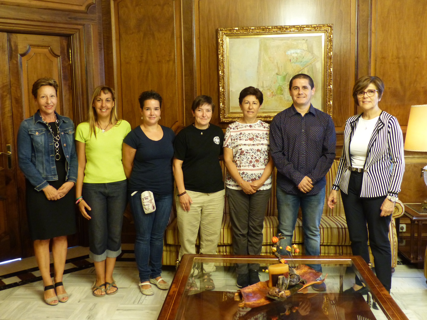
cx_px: 214
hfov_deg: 50.1
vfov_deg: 38.7
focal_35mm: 37
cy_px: 160
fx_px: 456
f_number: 2.8
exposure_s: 1/15
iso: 400
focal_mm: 6.6
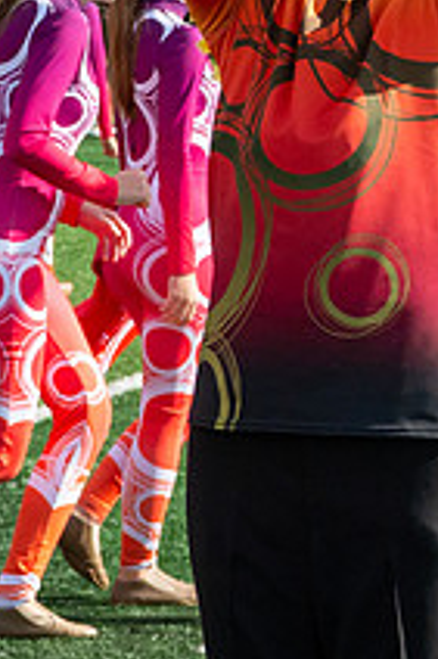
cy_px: -160
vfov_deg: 7.4
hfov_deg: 5.0
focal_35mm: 275
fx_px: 5027
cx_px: 334
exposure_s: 1/3200
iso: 1600
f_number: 10
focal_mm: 70
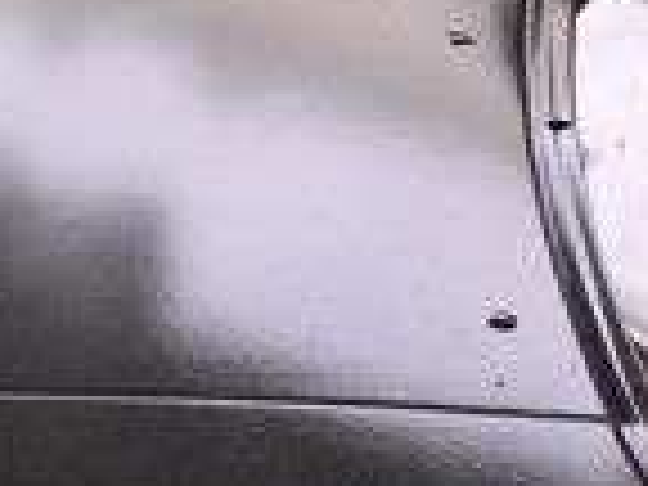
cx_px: 698
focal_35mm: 169
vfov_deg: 8.7
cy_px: 544
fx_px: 3164
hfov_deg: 11.5
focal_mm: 5.8
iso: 100
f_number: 2.8
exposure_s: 1/45.3
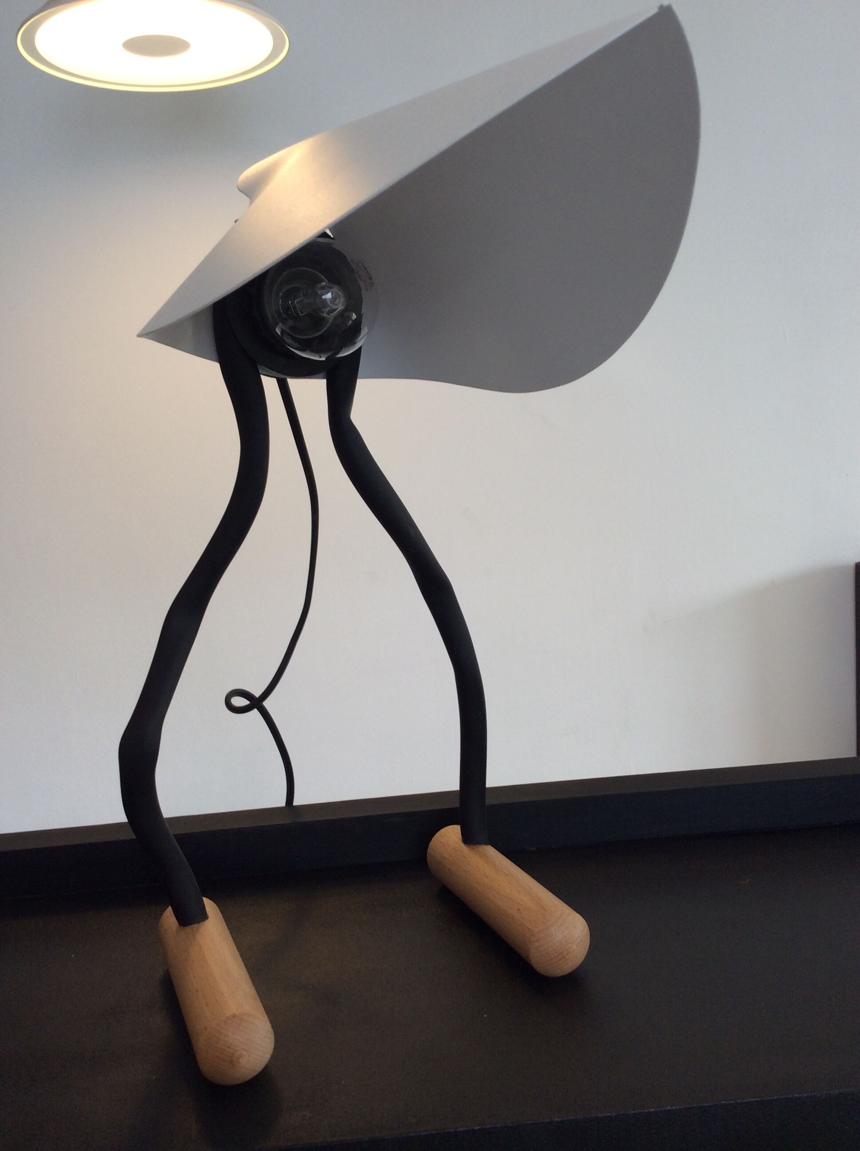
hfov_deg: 44.1
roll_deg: +4.2
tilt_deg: -9.6
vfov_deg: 56.9
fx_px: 1063
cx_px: 430
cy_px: 576
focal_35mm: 32
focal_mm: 3.3
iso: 50
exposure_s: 1/50
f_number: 2.4
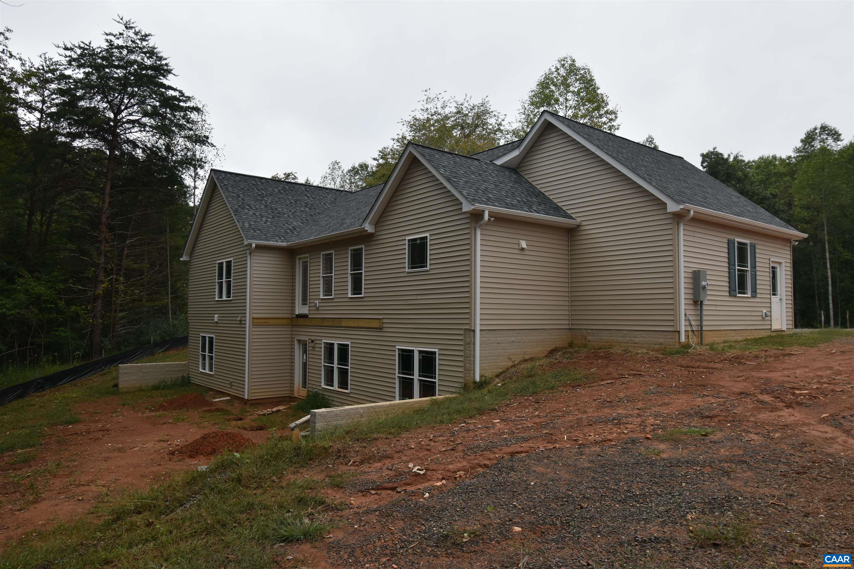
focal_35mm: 24
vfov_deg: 53.1
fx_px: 569
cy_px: 284
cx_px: 427
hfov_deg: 73.7
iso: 200
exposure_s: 1/250
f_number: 8
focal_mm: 16
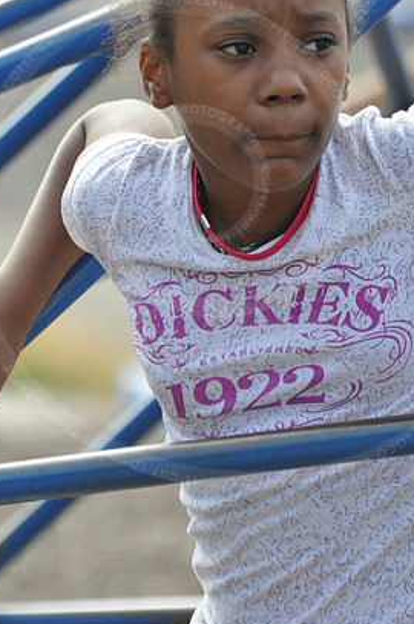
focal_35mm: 641
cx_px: 223
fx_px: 11094
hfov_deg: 2.1
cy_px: 233
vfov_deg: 3.2
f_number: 8
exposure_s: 1/2000
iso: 2000
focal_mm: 300
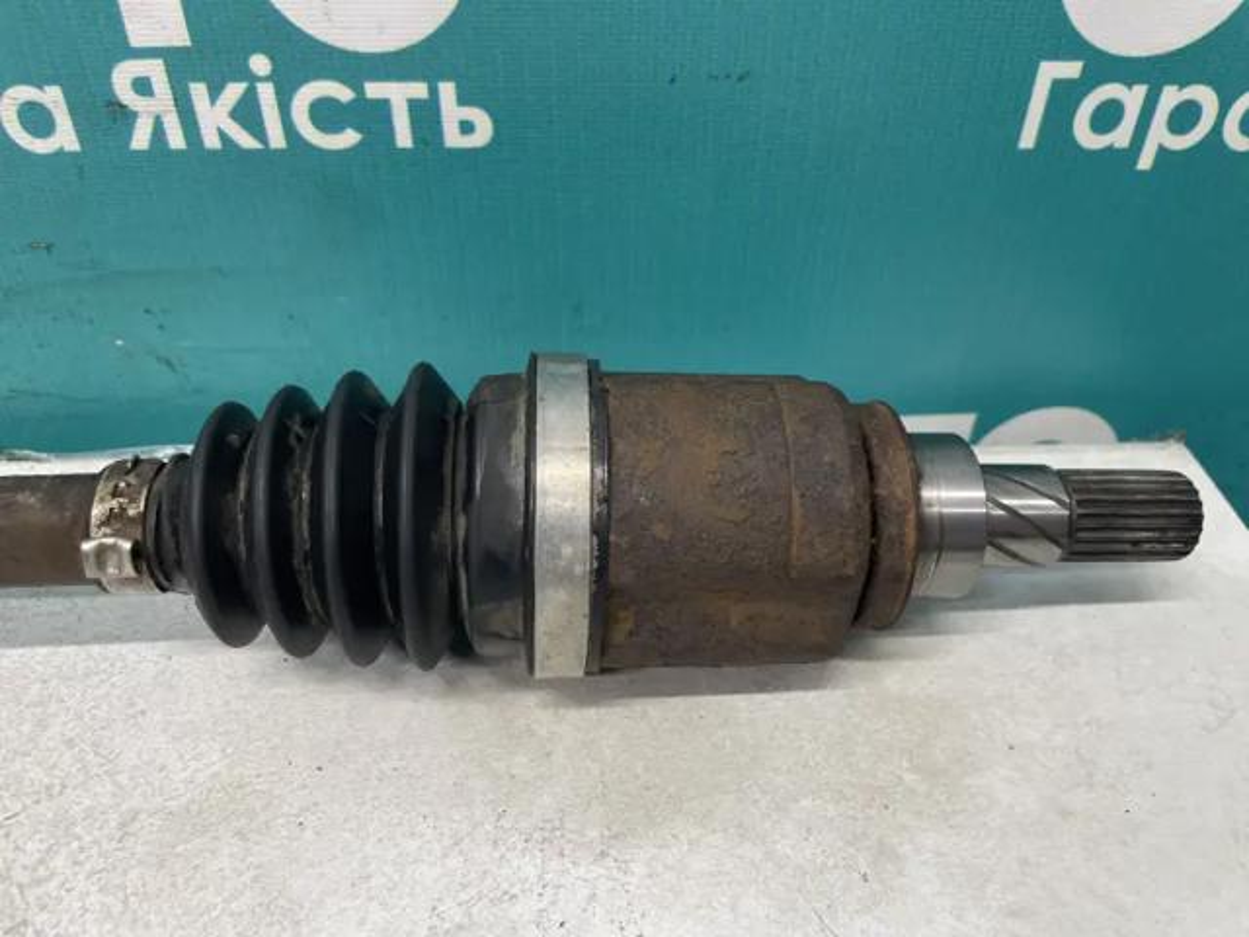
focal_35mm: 26
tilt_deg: -39.5
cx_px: 624
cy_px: 468
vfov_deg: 53.1
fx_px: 938
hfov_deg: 67.3
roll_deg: +0.9
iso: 80
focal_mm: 4.2
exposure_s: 1/50
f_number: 1.6
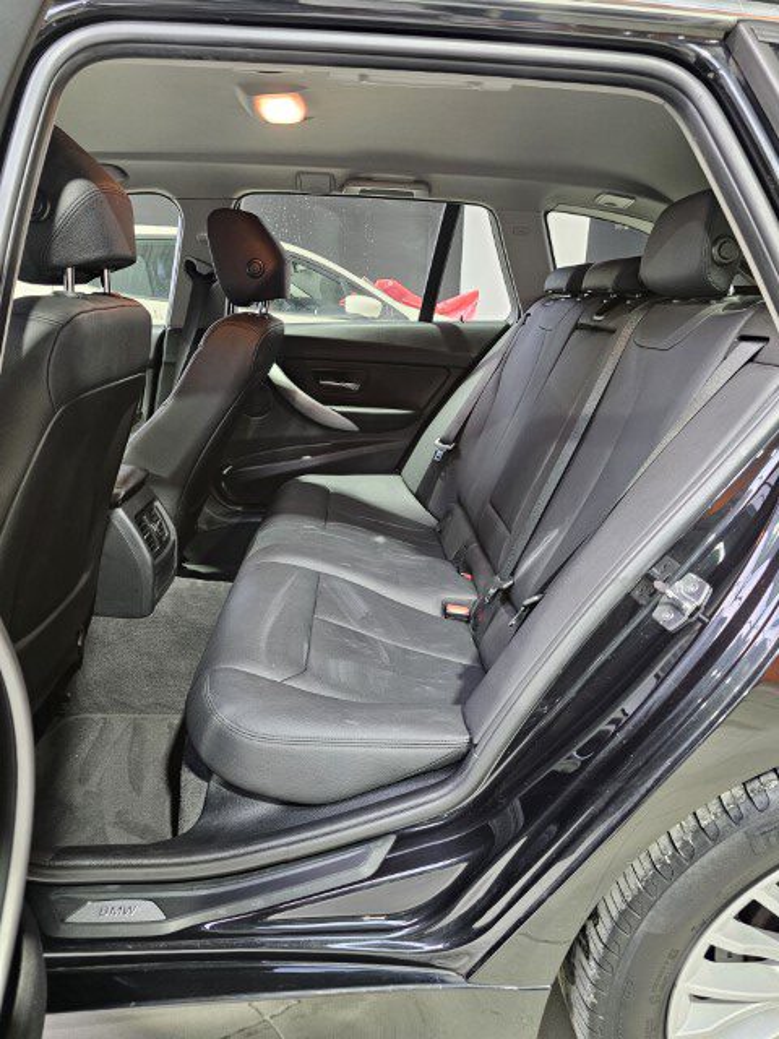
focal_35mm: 23
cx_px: 390
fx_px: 690
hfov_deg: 58.9
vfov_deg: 73.9
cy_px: 520
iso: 800
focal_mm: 6.3
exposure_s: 1/50
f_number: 1.7
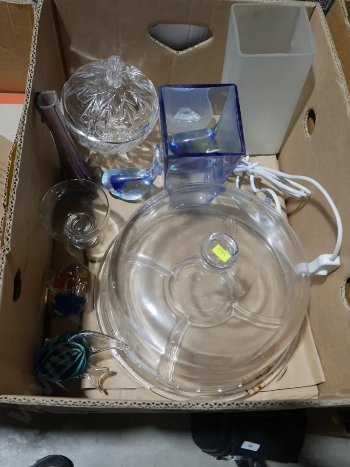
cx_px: 165
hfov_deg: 46.8
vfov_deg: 59.9
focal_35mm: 30
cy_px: 222
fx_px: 404
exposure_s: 1/60
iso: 400
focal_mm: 14
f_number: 5.6
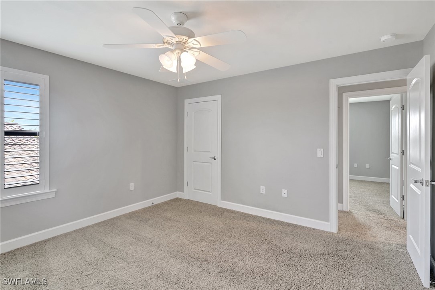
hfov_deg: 93.3
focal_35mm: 17
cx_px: 218
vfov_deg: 70.4
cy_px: 145
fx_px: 205
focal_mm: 17
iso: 500
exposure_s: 1/2.5
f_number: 8
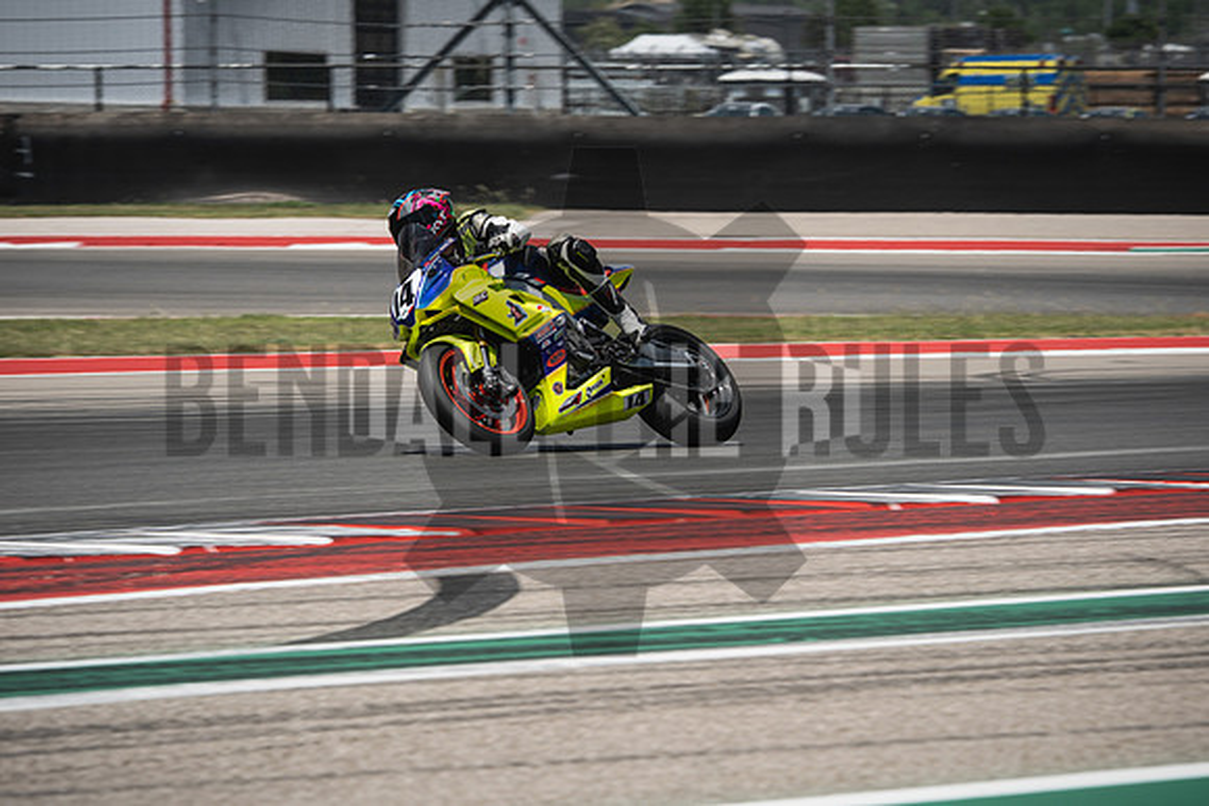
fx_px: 10077
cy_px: 403
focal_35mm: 300
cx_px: 604
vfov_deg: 4.6
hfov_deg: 6.9
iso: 160
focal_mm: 200
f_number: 7.1
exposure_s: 1/400
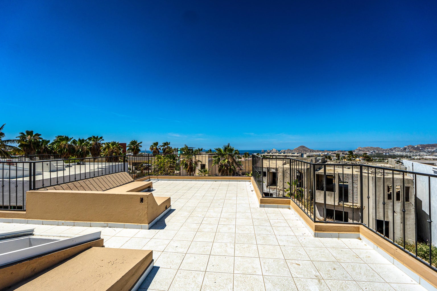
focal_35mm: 15
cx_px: 218
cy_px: 146
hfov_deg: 100.4
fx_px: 182
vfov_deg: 77.3
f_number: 4
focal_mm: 10
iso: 500
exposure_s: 1/4000
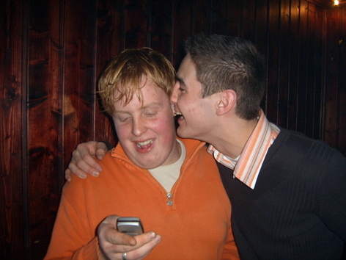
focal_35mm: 35
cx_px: 173
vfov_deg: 40.7
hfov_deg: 52.6
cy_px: 130
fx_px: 350
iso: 100
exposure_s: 1/30
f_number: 2.8
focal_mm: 5.8
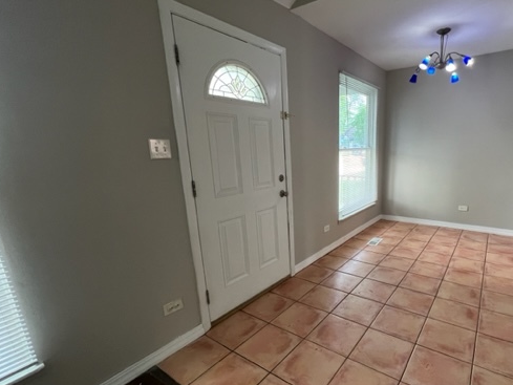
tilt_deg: -13.6
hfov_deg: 88.7
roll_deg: +1.2
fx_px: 252
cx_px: 328
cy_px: 210
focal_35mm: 17
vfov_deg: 74.6
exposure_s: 1/60
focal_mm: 1.57
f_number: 1.8
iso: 200
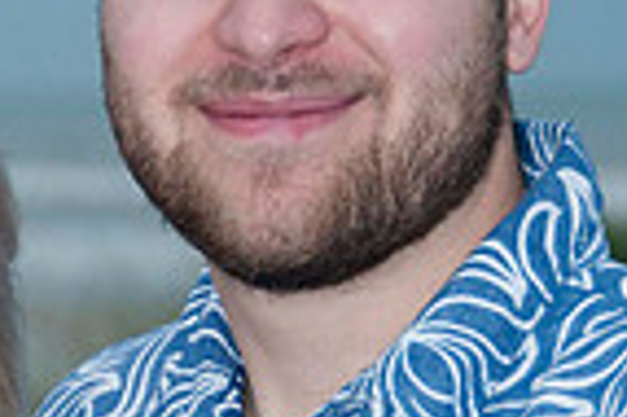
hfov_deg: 4.1
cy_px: 336
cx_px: -215
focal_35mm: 500
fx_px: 8698
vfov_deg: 2.7
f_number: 5.6
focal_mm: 82
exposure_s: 1/125
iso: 100
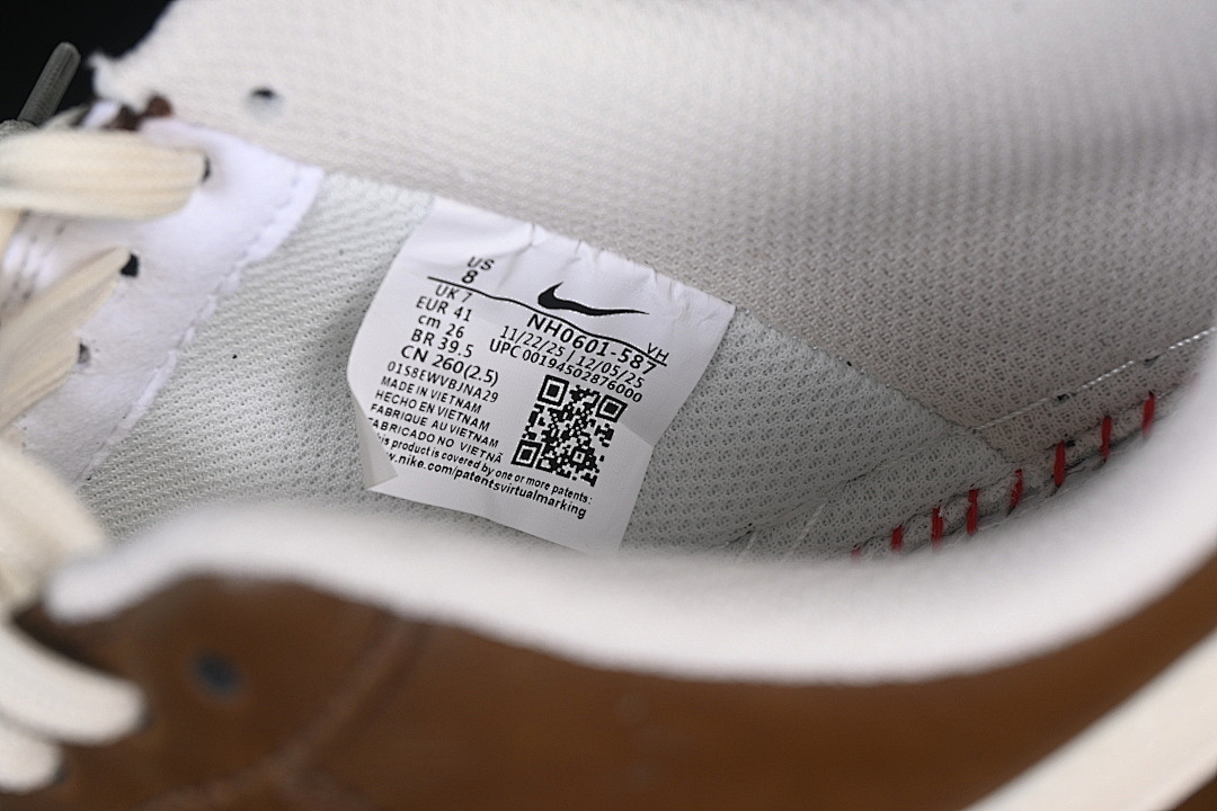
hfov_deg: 27.0
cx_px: 608
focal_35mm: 75
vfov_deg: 18.2
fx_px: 2535
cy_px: 406
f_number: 6.3
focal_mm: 50
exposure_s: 1/60
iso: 160
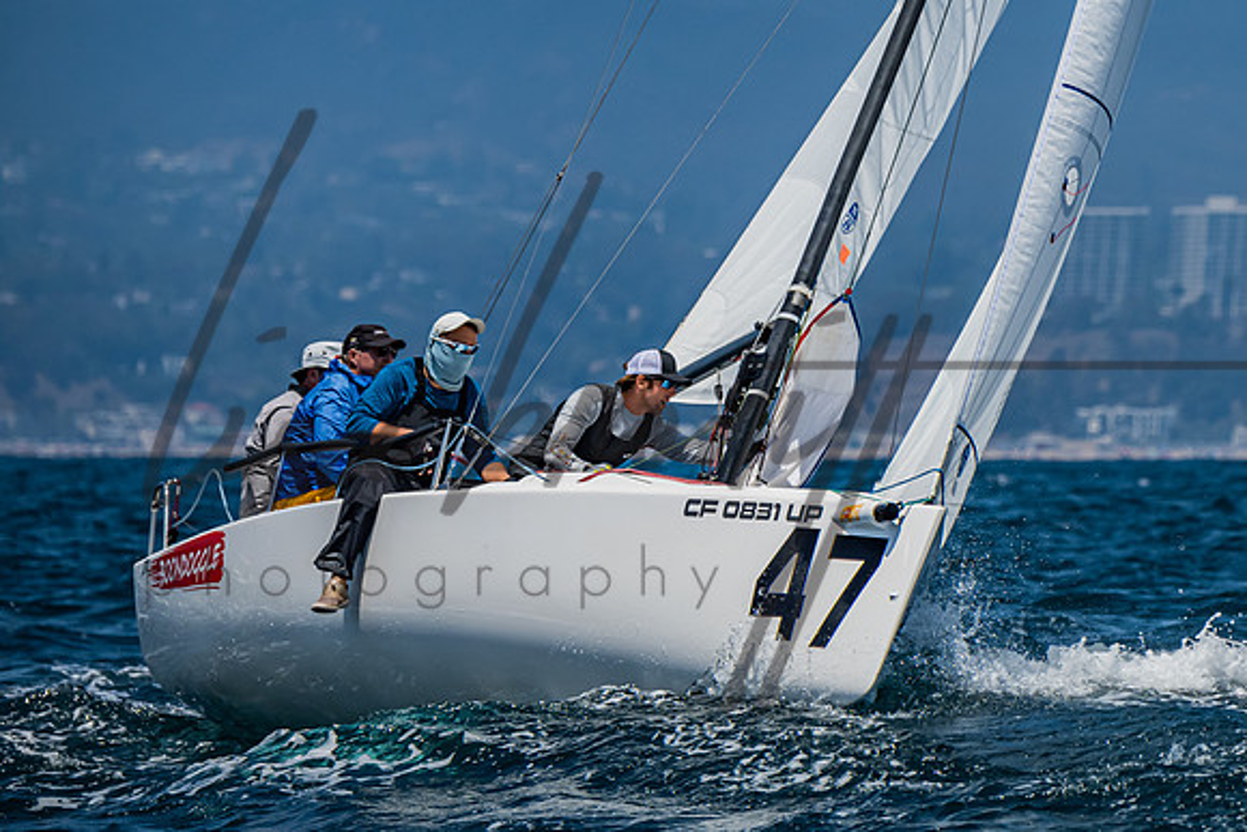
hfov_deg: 4.8
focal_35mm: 432
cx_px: 983
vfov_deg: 3.2
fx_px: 14956
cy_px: 166
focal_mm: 260
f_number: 6.3
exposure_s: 1/3200
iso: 400
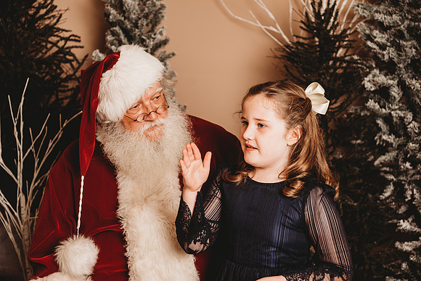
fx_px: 772
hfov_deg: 30.5
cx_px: 210
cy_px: 140
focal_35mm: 66
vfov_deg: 20.6
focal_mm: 66
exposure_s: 1/160
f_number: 4
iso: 100
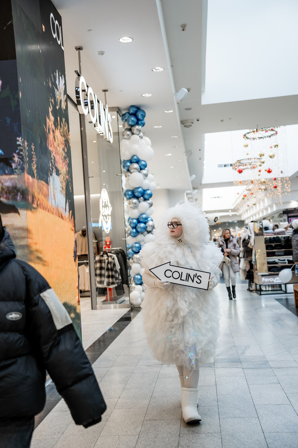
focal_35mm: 40
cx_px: 149
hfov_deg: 33.4
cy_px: 224
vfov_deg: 48.5
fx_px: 497
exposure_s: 1/320
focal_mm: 40
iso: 800
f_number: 2.8
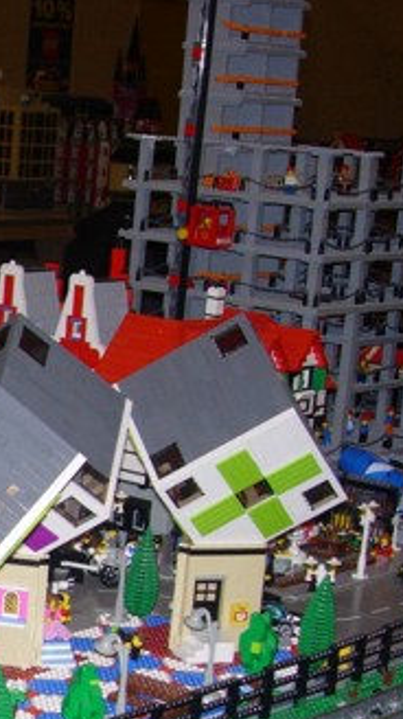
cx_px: -309
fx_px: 1923
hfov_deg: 11.2
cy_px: 583
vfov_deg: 20.9
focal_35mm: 101
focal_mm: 7.8
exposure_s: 1/64
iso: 79
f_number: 2.8
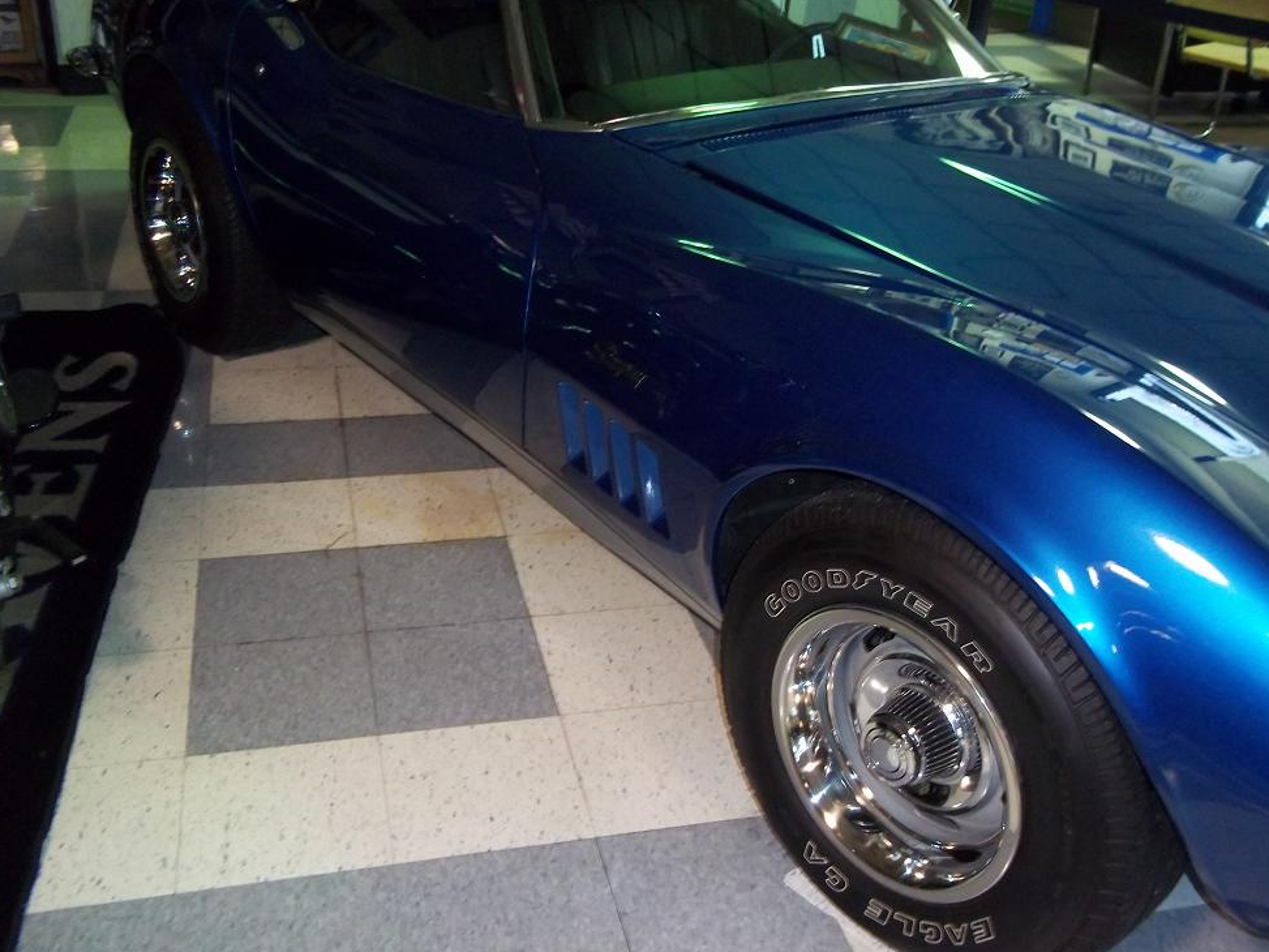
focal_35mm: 37
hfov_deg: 50.1
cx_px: 639
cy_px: 485
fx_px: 1357
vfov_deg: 38.7
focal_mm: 6.5
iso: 320
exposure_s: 1/30
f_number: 3.1
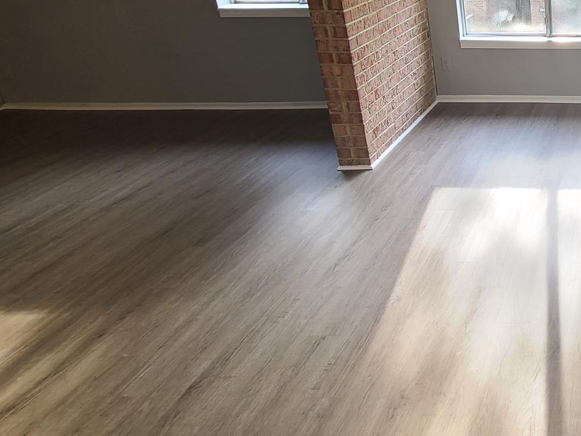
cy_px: 82
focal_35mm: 30
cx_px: 617
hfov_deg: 46.7
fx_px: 504
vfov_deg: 44.4
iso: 100
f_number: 2.2
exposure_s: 1/60
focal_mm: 2.2
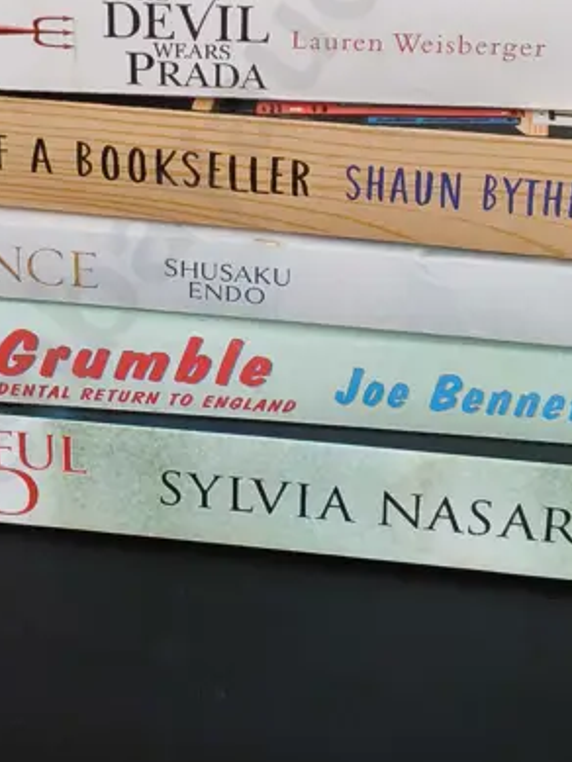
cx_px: 204
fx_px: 1563
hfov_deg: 20.7
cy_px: 165
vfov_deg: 26.9
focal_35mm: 71
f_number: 2
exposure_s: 1/120
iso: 80
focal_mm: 2.87
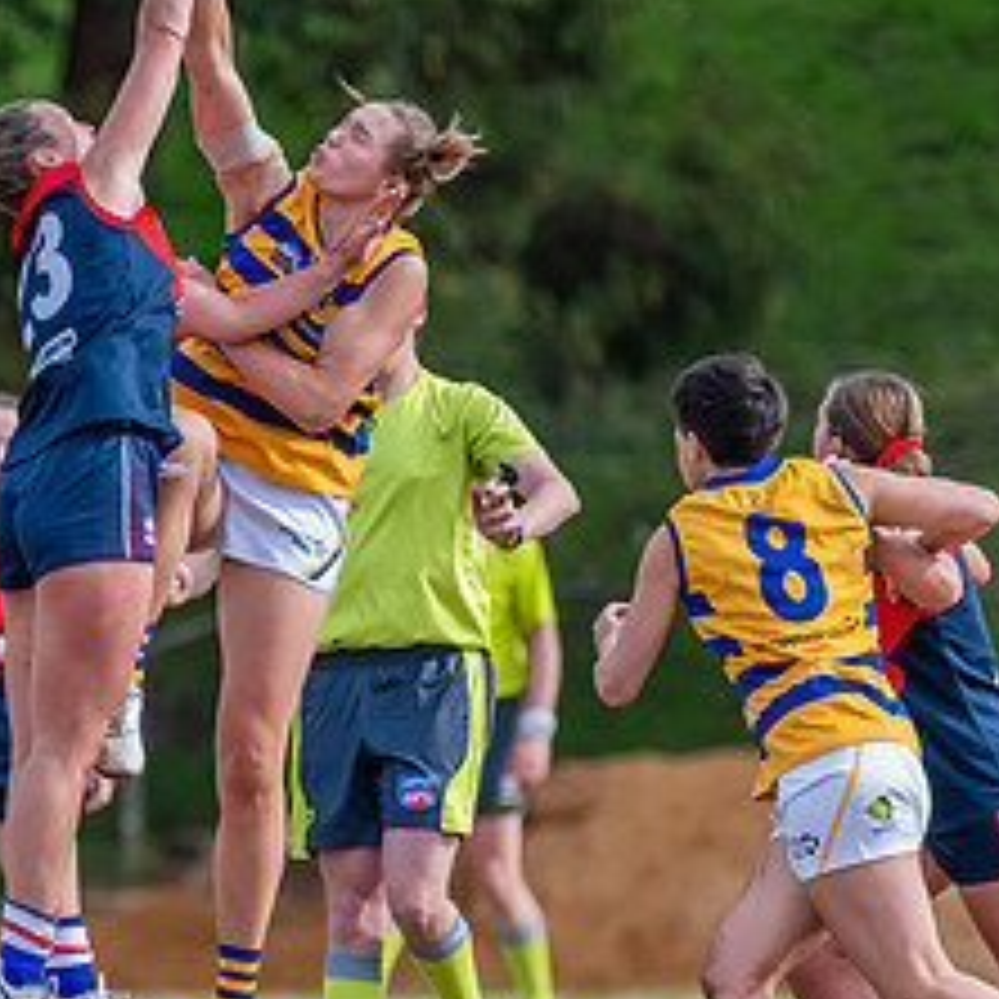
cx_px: 268
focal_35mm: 1453
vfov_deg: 1.2
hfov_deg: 1.2
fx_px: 47442
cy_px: 569
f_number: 6.3
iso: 1100
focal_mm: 600
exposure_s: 1/2000
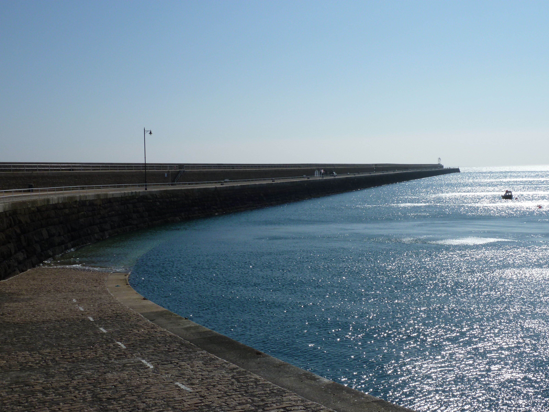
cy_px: 206
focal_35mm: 42
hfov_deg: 44.8
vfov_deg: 34.3
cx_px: 274
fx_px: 666
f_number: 6.3
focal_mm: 6.9
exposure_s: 1/800
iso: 80
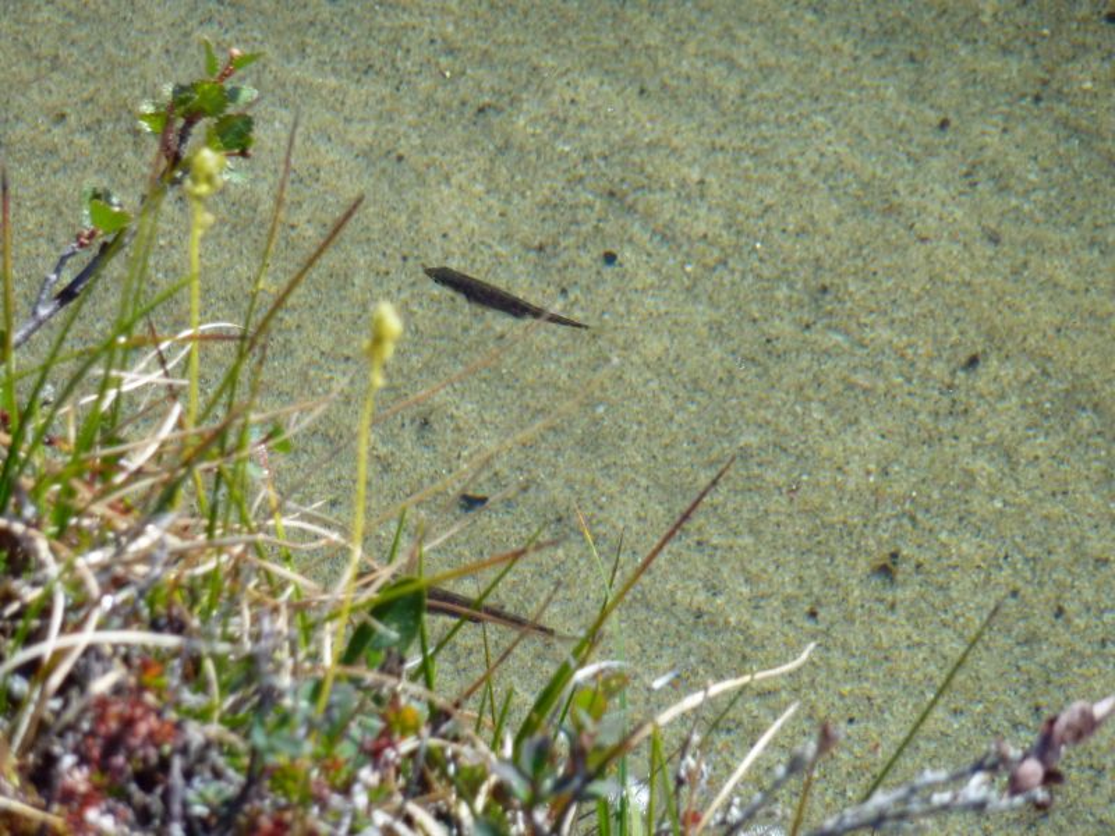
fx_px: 9663
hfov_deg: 6.6
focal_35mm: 300
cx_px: 558
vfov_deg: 5.0
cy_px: 418
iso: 160
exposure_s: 1/500
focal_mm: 49.2
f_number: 4.9
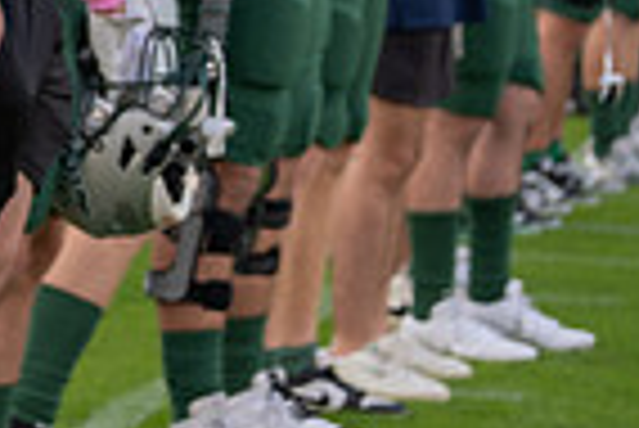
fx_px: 5064
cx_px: -513
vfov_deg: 4.8
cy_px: -372
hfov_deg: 7.0
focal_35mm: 285
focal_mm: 70
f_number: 2.8
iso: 160
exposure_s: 1/320
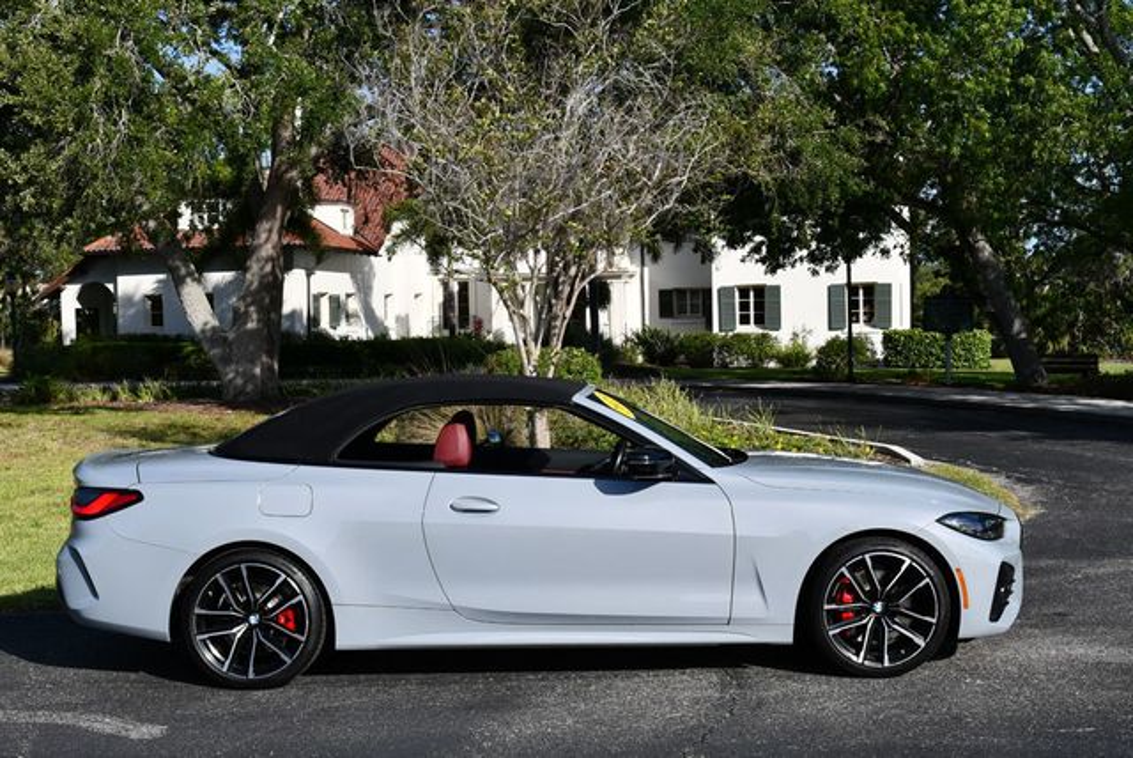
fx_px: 1512
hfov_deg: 41.1
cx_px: 566
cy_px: 379
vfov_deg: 28.1
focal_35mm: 48
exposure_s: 1/320
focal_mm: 24
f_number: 8
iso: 100
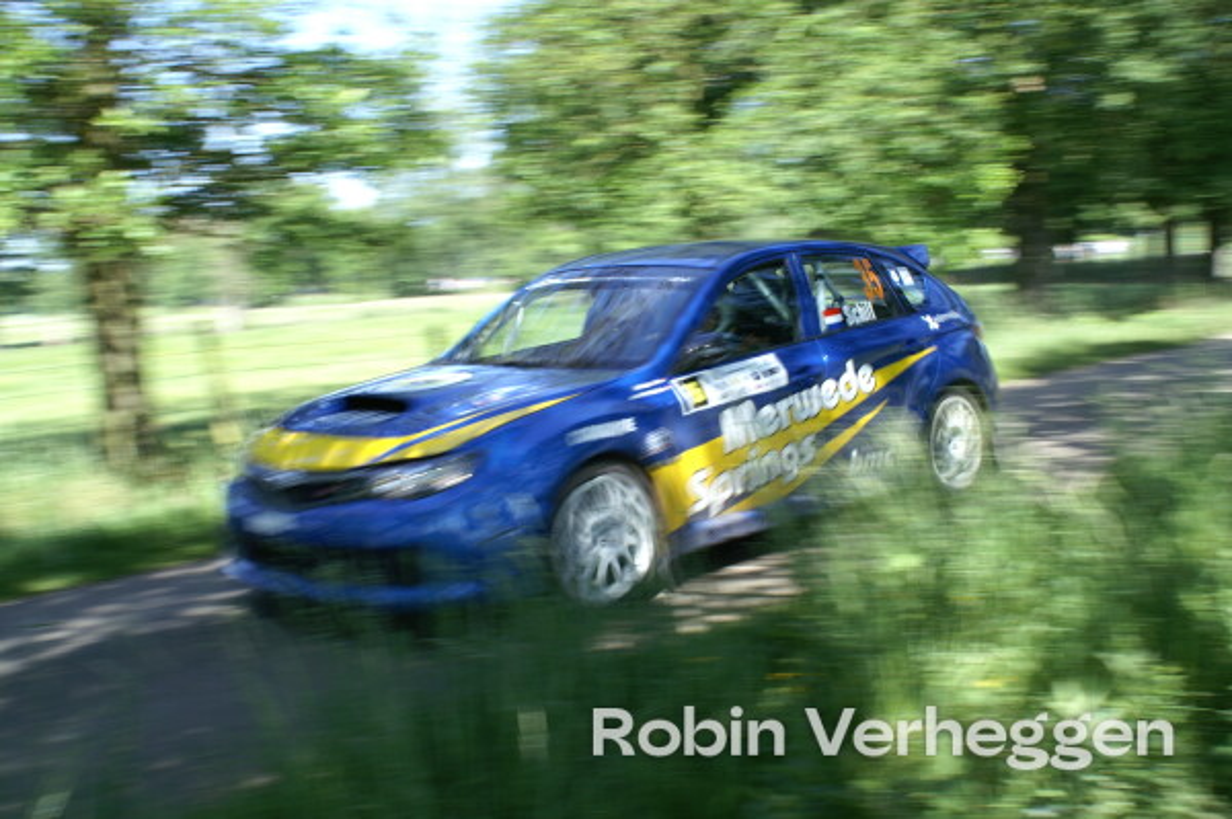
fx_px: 1334
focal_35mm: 39
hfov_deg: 49.6
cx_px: 616
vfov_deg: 34.2
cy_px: 410
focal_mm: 26
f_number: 7.1
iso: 100
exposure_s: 1/80
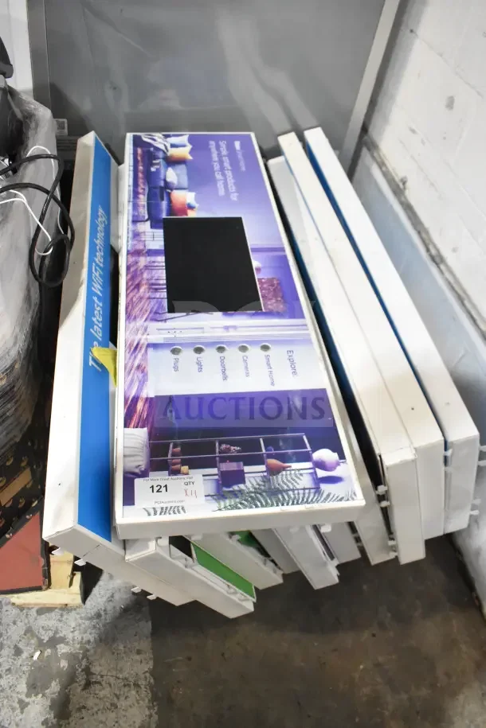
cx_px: 243
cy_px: 364
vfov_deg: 67.4
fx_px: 547
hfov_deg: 47.9
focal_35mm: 27
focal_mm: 18
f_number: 5
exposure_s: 1/250
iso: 6400
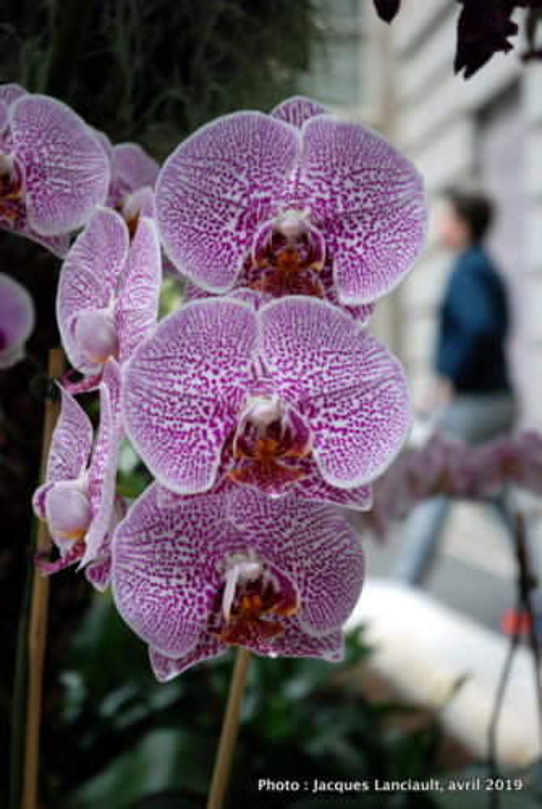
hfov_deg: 18.2
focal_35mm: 75
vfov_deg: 27.0
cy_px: 404
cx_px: 271
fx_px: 1688
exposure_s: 1/50
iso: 800
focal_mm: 50
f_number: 4.5
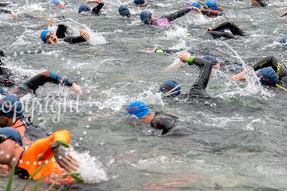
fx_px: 1036
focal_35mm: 130
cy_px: 26
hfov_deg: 15.8
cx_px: 161
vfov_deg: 10.5
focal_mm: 70
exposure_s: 1/400
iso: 320
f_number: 4
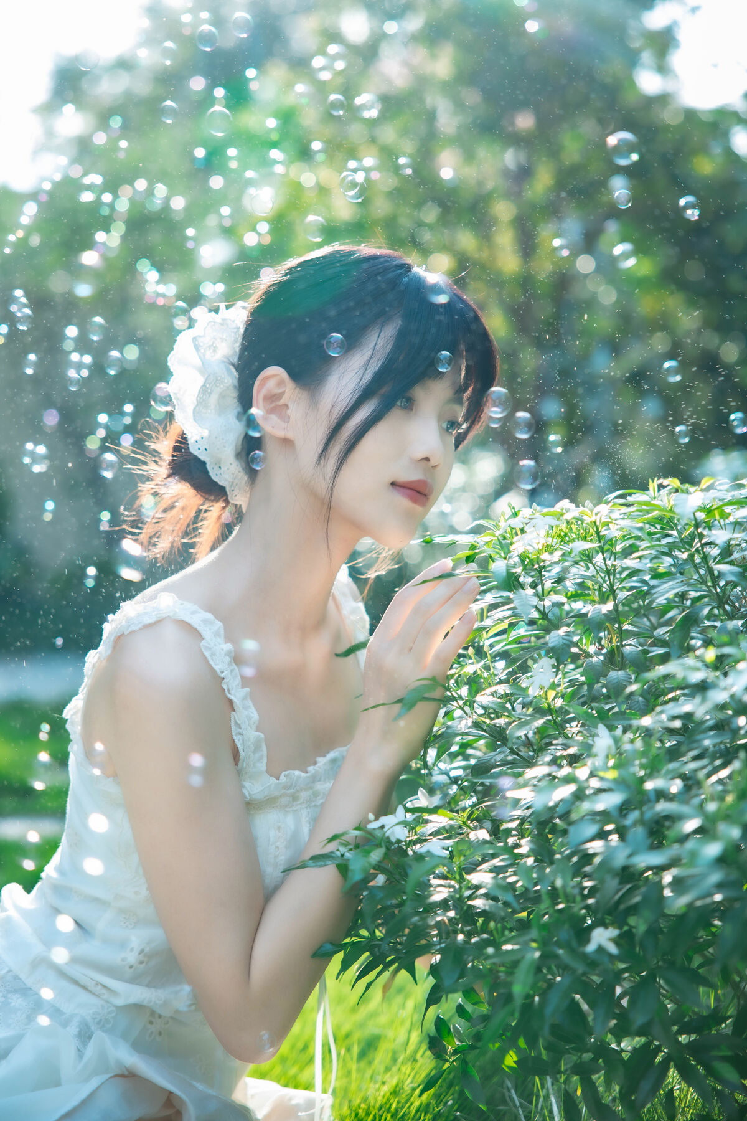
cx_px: 374
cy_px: 560
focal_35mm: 67
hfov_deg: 20.3
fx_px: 2085
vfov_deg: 30.1
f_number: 2.8
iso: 200
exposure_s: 1/200
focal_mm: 67
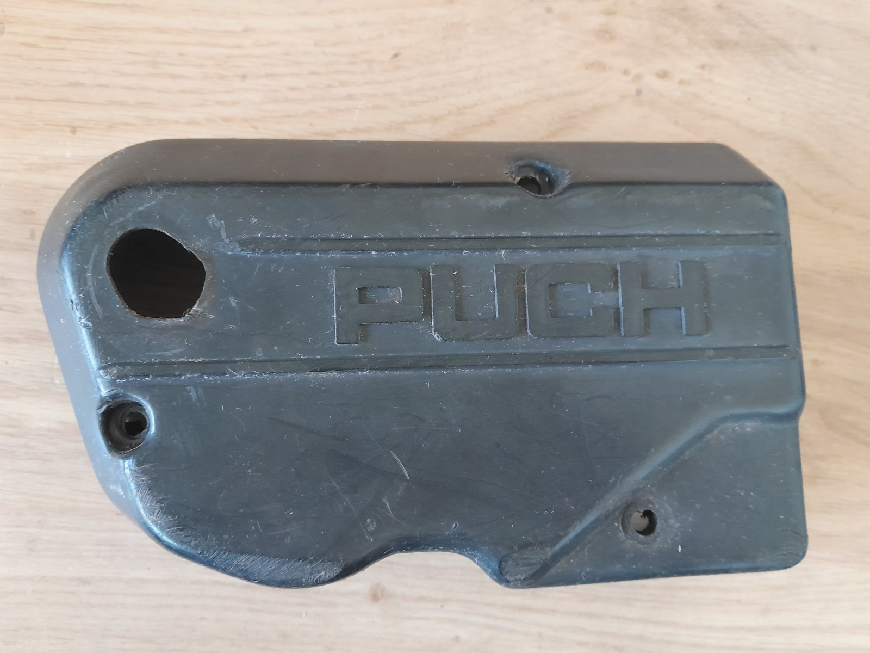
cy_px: 326
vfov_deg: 53.1
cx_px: 435
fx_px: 653
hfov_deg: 67.3
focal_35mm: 26
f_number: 1.8
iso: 320
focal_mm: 4
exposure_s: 1/33
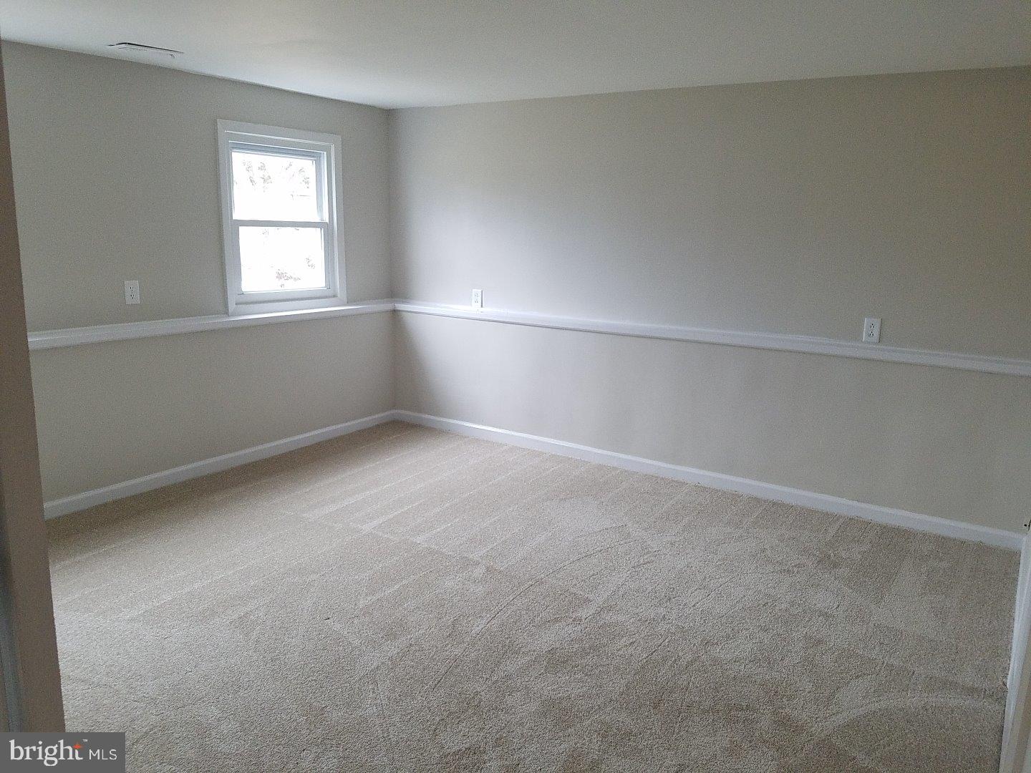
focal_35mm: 26
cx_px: 516
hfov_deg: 67.3
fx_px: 774
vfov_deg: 53.1
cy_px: 386
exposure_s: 1/60
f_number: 1.7
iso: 160
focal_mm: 4.2
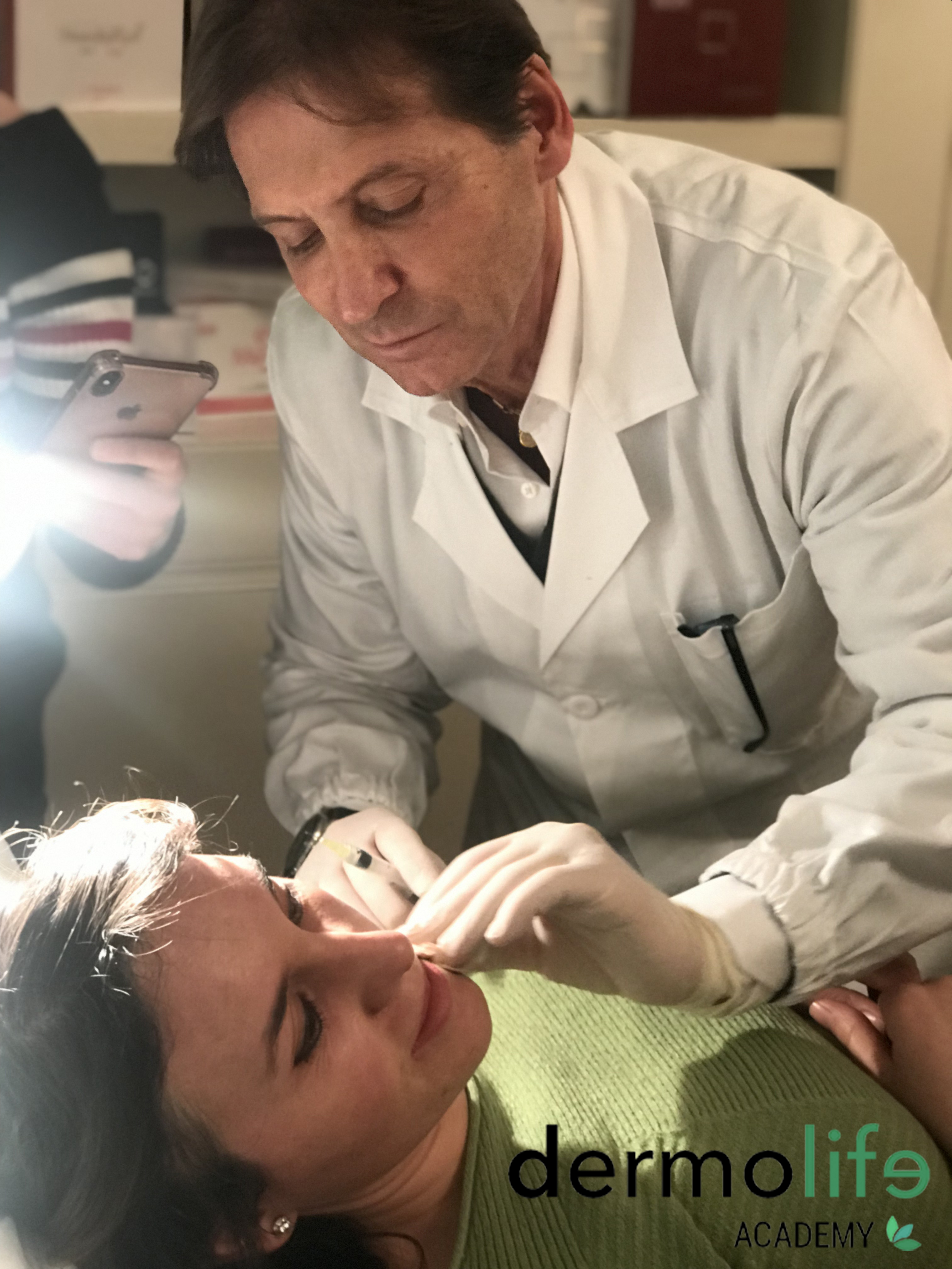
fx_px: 2090
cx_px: 476
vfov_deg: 33.8
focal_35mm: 57
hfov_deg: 25.7
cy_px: 634
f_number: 2.8
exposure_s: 1/50
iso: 250
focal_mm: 6.6
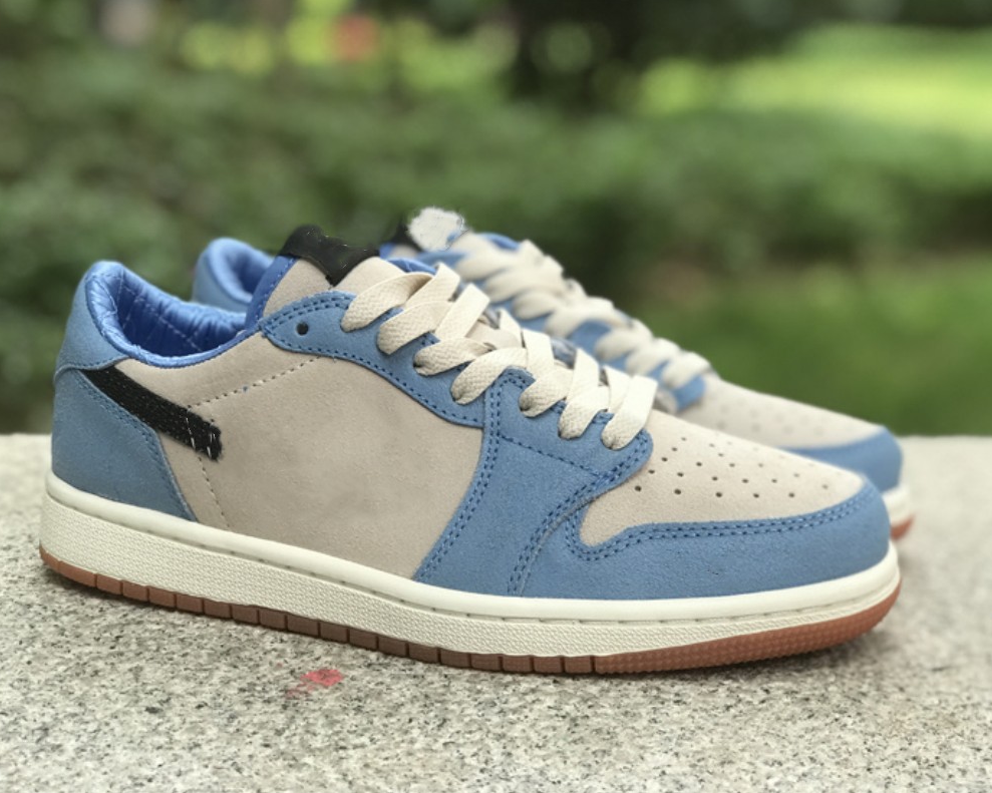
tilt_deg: -10.9
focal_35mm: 60
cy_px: 397
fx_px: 1761
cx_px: 481
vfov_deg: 25.4
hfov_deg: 31.5
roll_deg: -0.2
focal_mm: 6.6
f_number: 2.8
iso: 40
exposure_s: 1/50
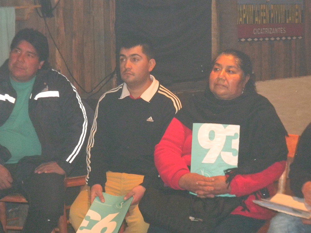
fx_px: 943
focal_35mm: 105
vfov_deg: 14.1
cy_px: 116
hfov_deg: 18.7
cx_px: 156
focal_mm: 19
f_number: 4.7
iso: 800
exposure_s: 1/30
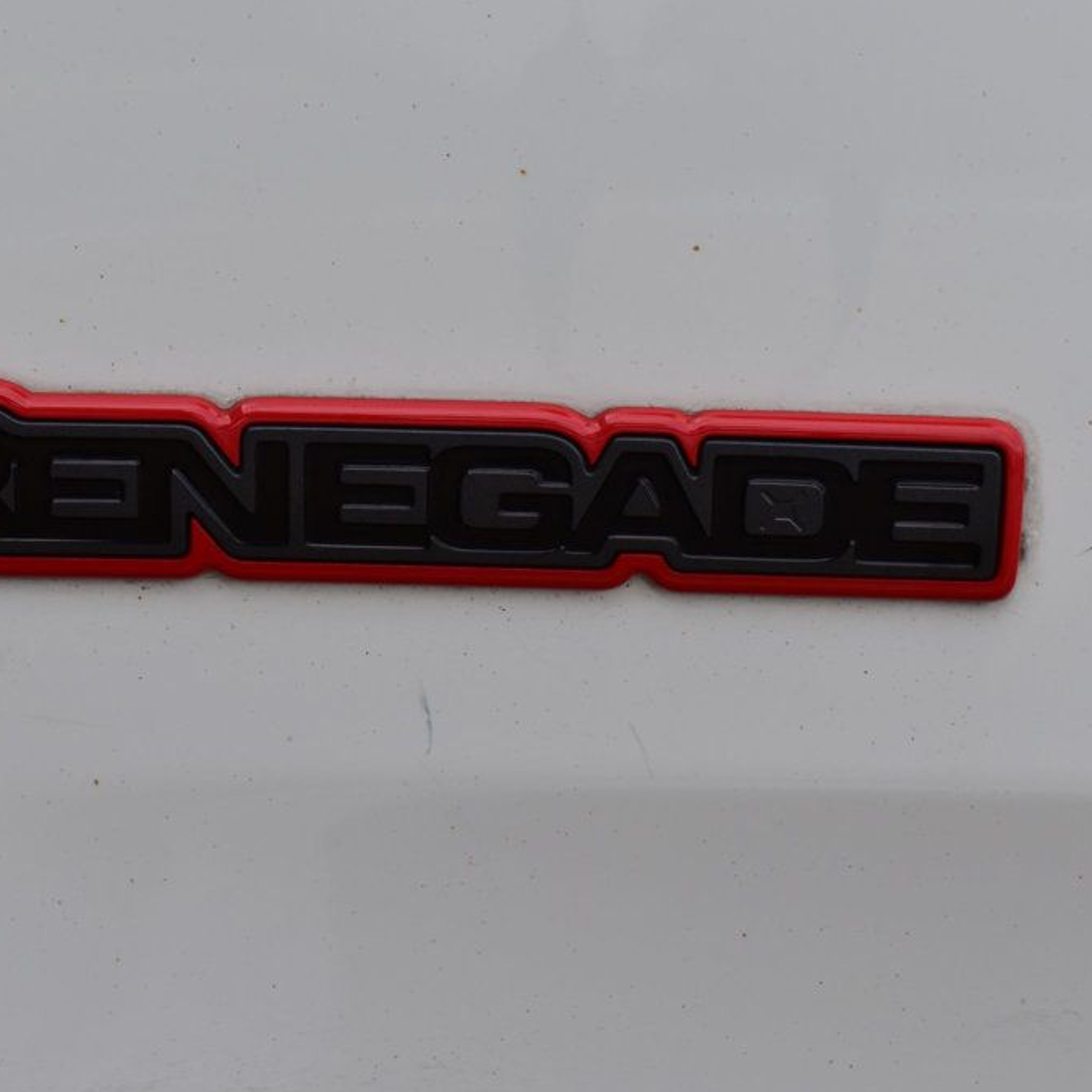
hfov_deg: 19.5
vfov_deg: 19.5
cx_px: 501
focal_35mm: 89
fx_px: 3176
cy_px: 548
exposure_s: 1/160
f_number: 9
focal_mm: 46
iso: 400
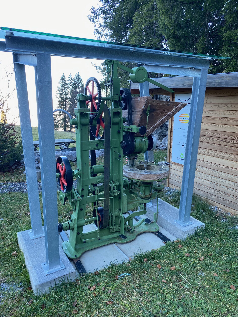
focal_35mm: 26
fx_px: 238
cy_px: 158
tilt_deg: -12.1
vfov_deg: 67.3
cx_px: 119
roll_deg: -0.2
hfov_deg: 53.1
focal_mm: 4.25
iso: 40
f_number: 1.8
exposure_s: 1/121
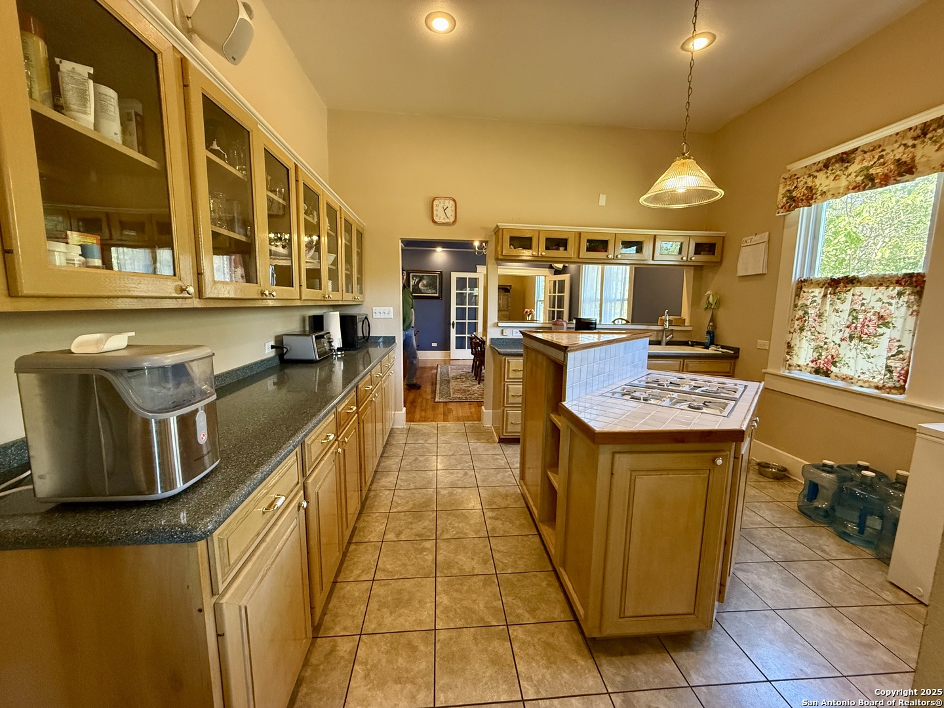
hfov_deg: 102.1
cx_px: 472
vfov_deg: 85.7
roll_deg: -0.1
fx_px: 382
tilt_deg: -7.0
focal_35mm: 14
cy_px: 354
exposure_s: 1/120
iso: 500
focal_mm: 2.22
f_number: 2.2
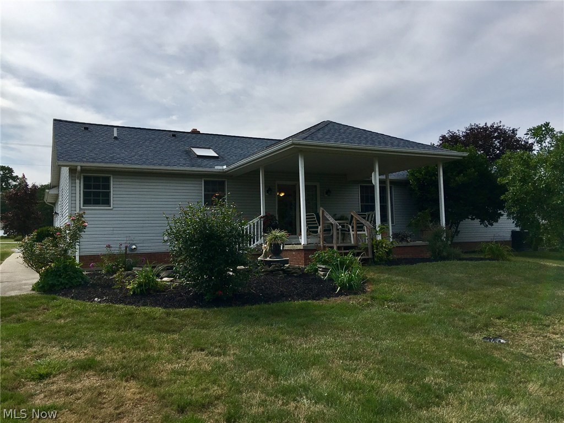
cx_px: 282
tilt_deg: +5.2
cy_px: 212
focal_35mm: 29
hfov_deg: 61.7
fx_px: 472
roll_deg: +1.4
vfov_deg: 48.2
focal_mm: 4.15
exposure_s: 1/2653
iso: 25
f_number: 2.2
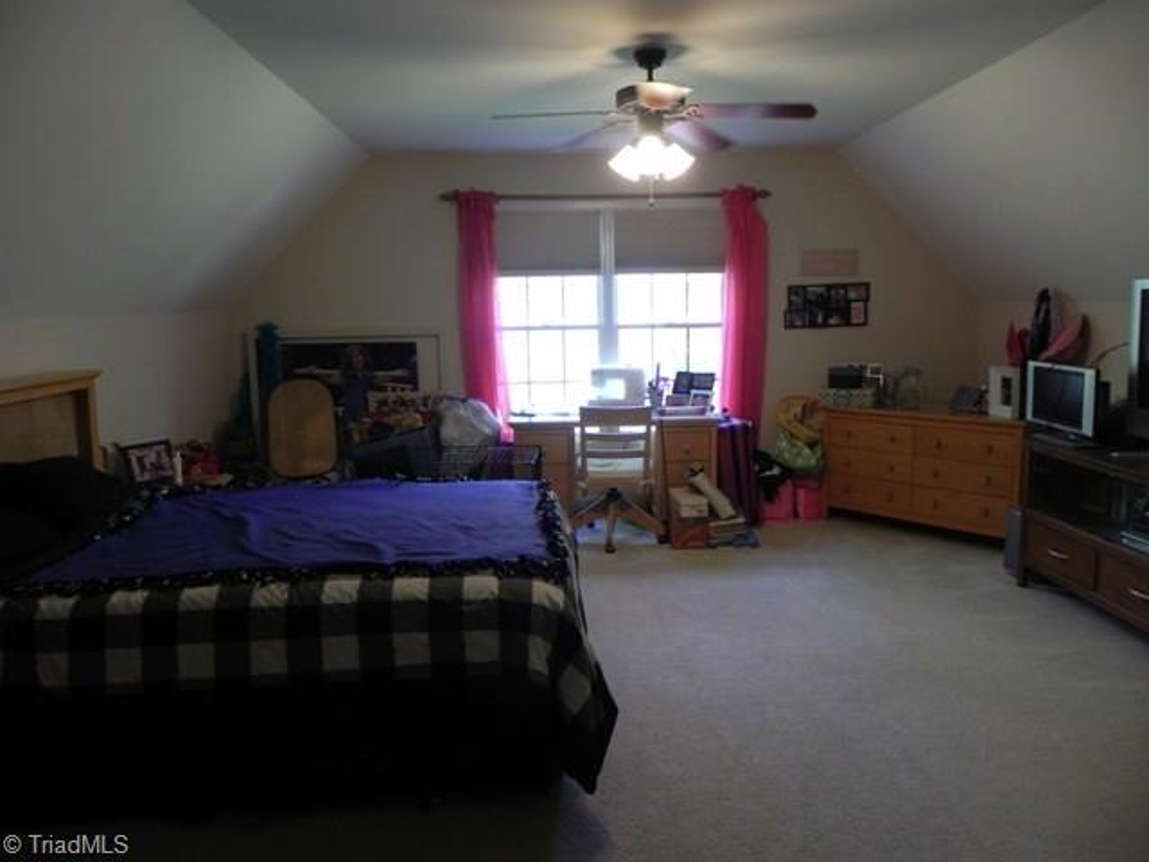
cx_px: 574
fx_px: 863
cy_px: 431
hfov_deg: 67.3
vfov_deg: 53.1
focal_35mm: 26
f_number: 2.8
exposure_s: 1/30
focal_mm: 4.6
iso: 282
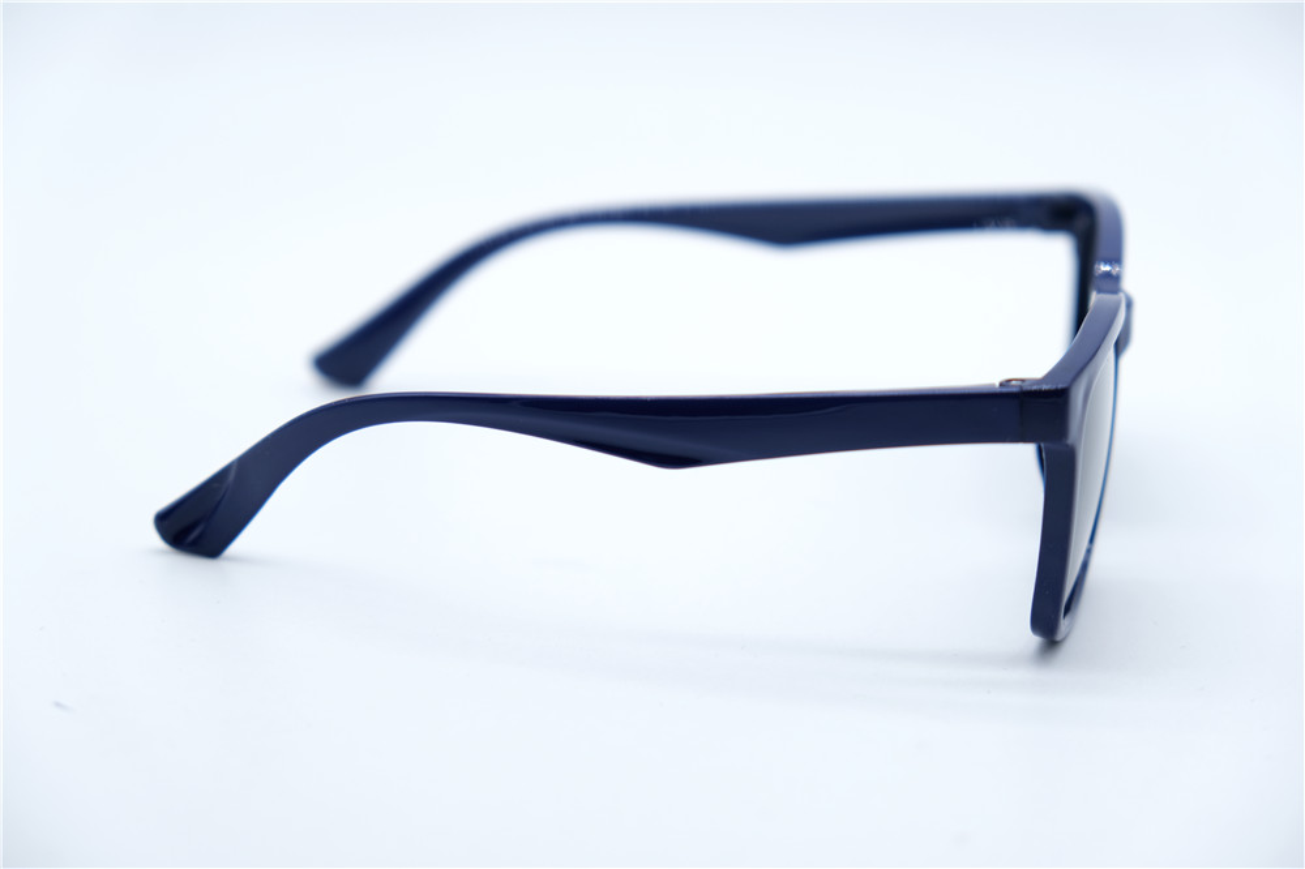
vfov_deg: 16.4
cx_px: 652
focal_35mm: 83
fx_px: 3008
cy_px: 434
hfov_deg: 24.5
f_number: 4.5
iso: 160
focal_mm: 55
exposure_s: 1/240
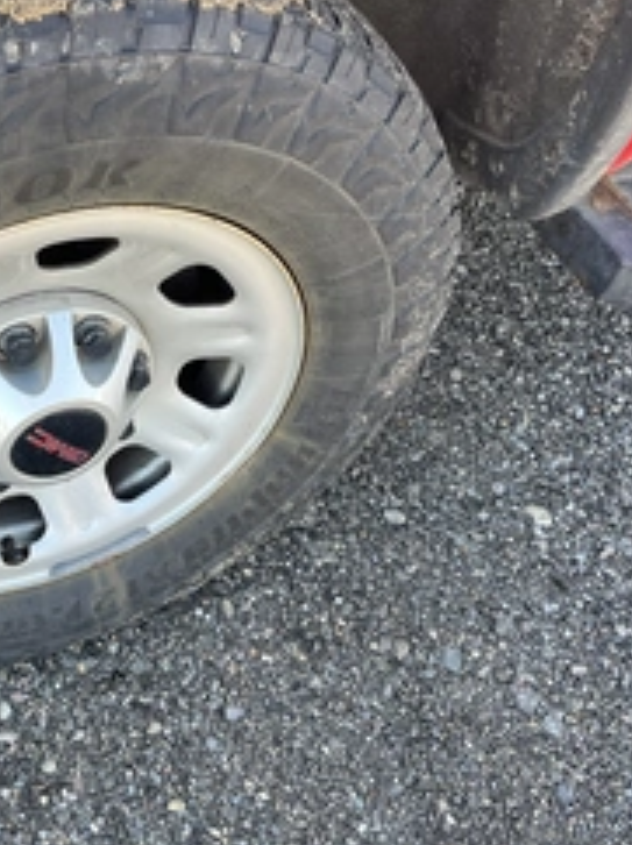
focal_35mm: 43
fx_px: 1049
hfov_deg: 31.9
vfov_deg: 43.8
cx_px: 63
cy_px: 363
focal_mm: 5.1
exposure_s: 1/122
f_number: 1.6
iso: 32
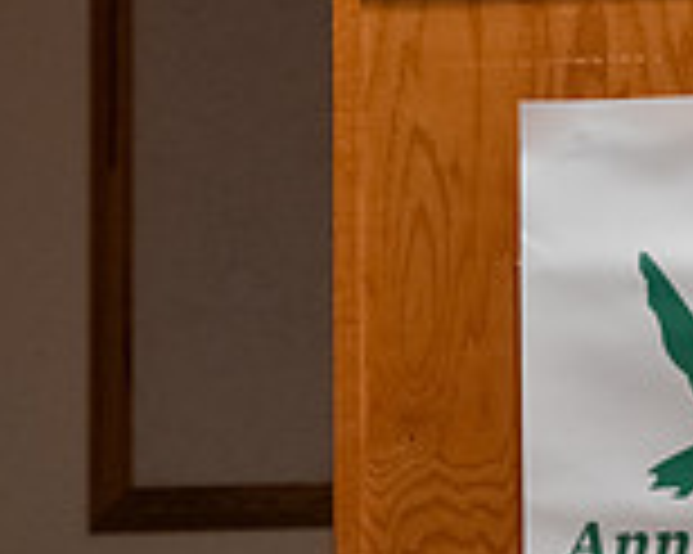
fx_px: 5083
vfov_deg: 6.2
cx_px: 756
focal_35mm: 248
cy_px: -34
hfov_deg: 7.7
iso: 3200
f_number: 3.2
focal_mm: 70
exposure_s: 1/200
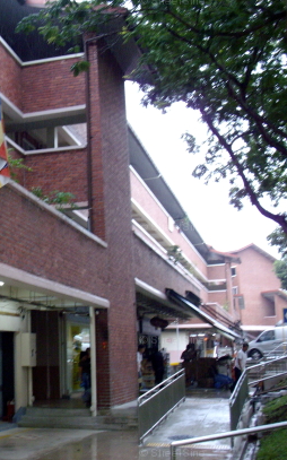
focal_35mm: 53
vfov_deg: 38.2
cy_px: 228
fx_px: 664
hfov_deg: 23.3
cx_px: -2
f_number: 2.8
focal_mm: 6.2
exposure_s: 1/50
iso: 210
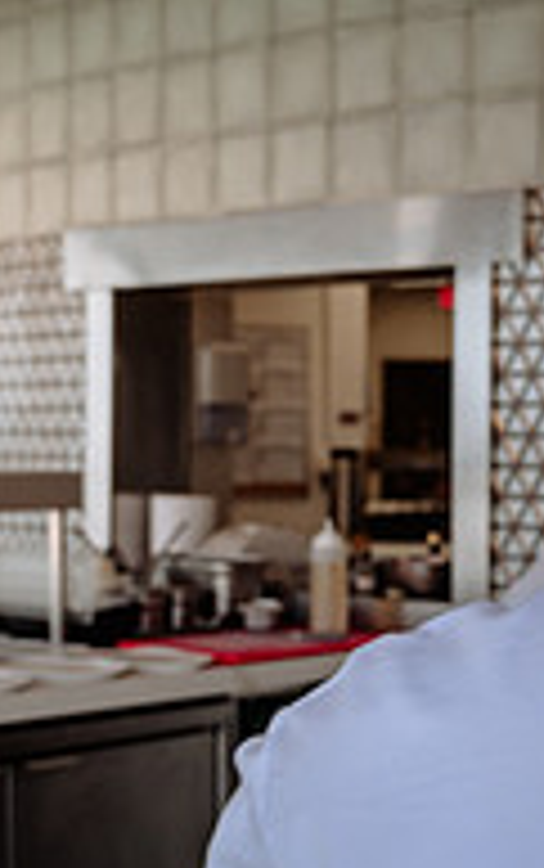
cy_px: 541
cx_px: 389
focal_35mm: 84
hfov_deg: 15.5
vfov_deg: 24.6
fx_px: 1988
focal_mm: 26.5
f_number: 3.2
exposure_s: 1/200
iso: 64
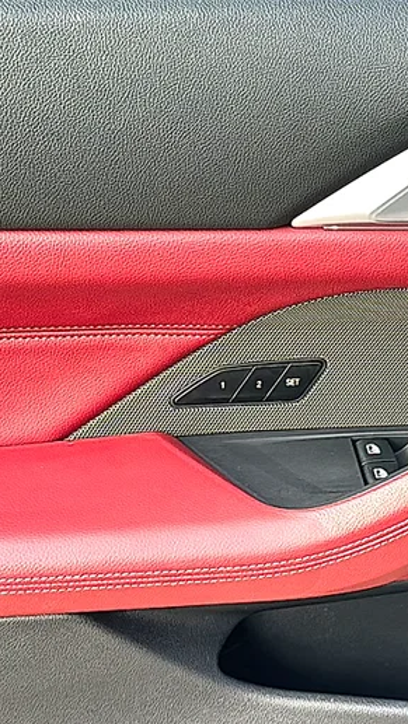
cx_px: 393
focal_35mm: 62
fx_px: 1192
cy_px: 366
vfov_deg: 33.8
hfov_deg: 19.0
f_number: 1.78
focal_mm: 6.86
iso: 100
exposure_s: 1/418
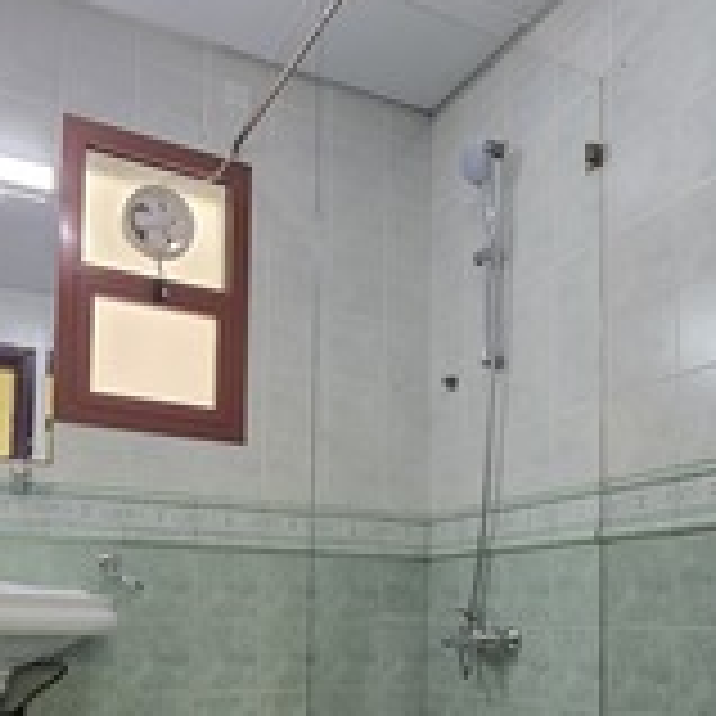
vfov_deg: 46.7
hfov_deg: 49.7
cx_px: 353
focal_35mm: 33
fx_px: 772
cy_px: 588
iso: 160
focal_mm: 2.2
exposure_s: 1/50
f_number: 2.2
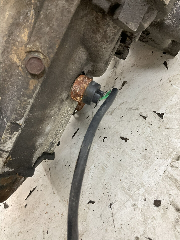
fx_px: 201
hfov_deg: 48.2
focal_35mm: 29
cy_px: 120
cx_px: 90
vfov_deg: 61.7
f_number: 1.8
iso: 64
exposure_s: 1/50
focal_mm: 3
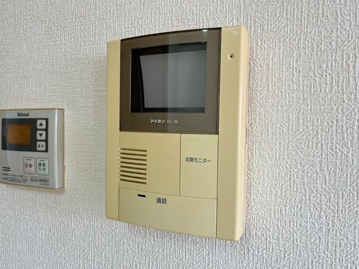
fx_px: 270
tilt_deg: -1.6
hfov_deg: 67.3
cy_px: 134
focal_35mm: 26
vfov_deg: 53.1
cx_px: 180
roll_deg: -0.5
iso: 125
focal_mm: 5.1
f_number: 1.6
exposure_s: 1/120
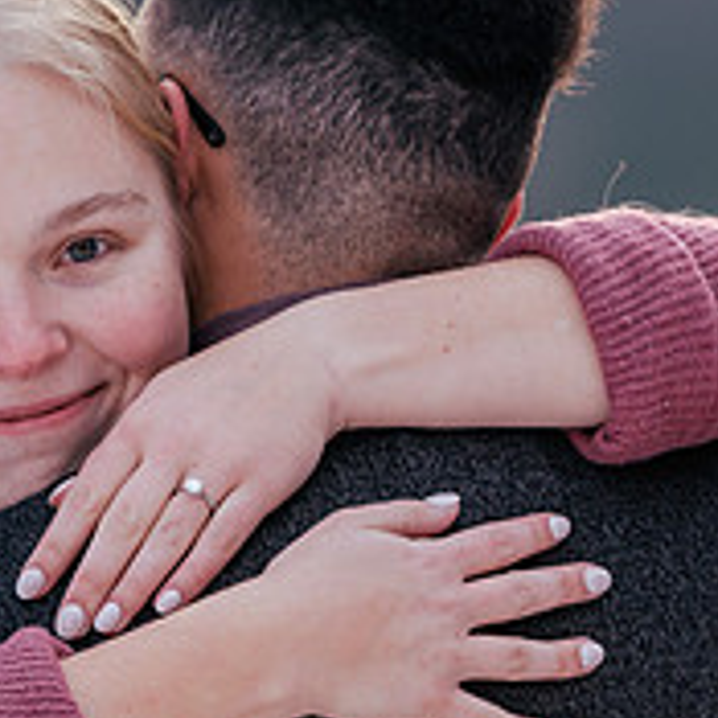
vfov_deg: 4.3
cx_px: 135
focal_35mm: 404
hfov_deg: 4.3
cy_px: 357
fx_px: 9481
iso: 250
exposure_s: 1/640
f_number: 4
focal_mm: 140
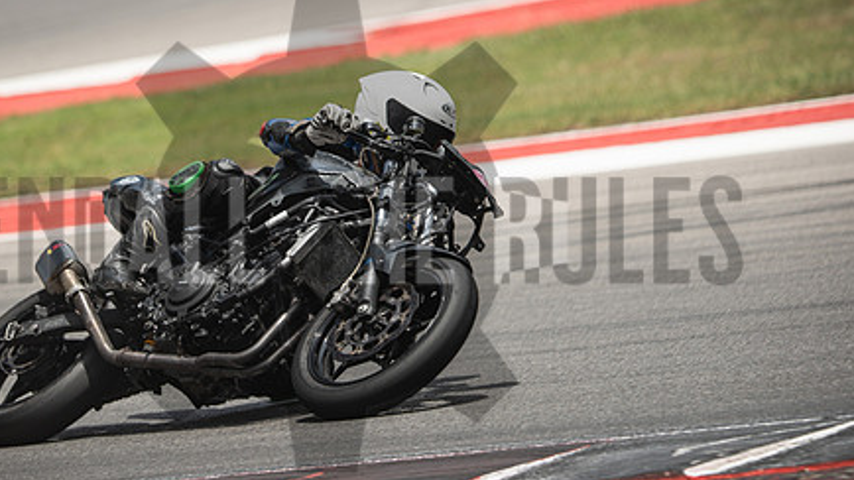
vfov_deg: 2.9
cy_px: 233
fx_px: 9510
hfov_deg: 5.1
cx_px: 327
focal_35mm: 420
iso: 125
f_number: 2.8
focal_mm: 200
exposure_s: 1/1600
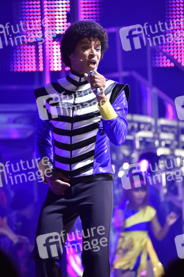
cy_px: 138
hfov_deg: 4.6
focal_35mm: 300
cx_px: 92
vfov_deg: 6.9
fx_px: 2304
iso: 1600
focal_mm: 300
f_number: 5.6
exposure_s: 1/125
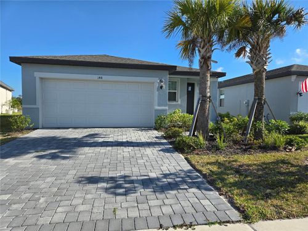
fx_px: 205
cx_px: 154
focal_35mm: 23
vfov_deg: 58.9
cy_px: 116
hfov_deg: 73.9
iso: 50
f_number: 1.8
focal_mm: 5.4
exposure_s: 1/2921
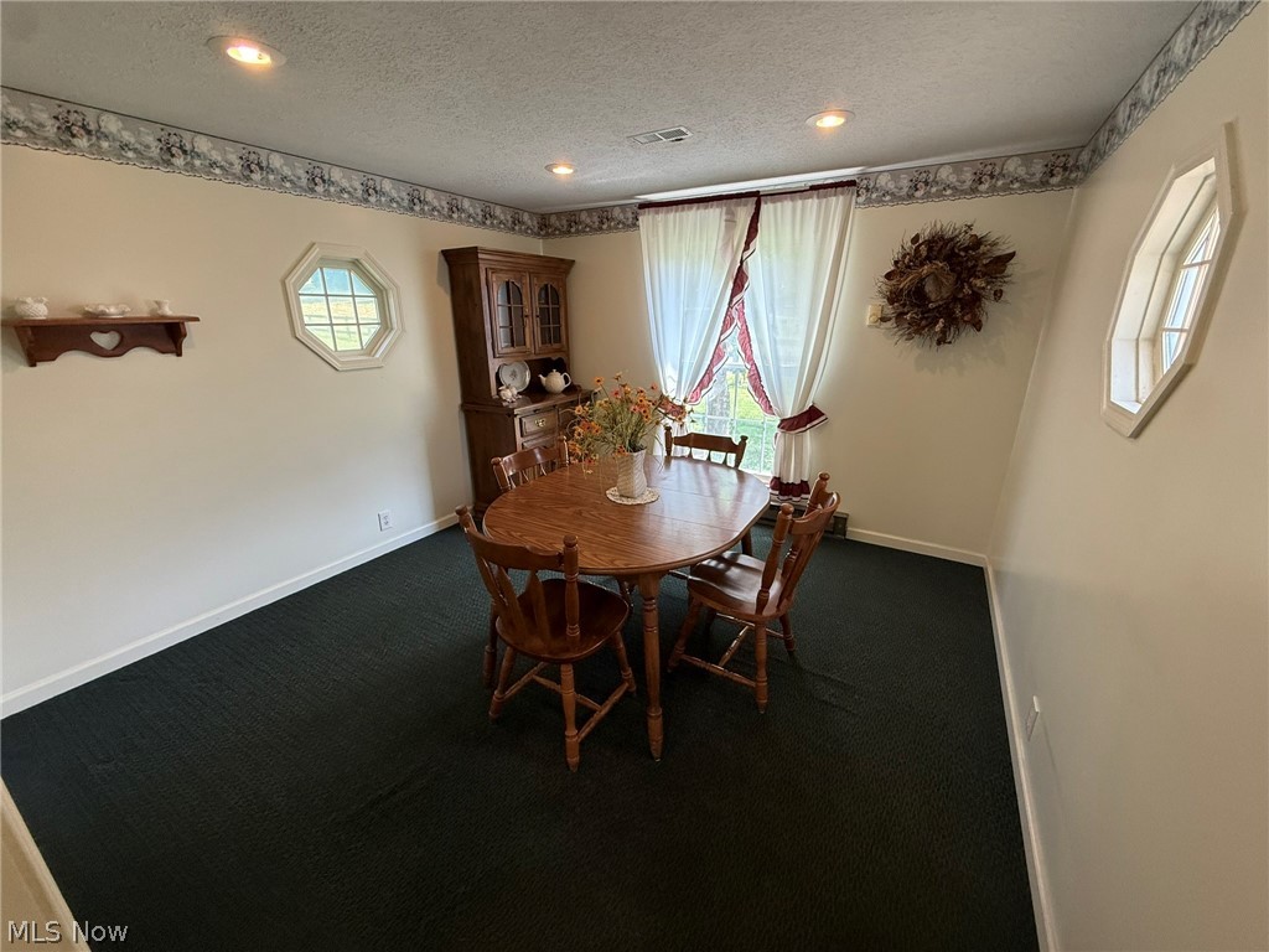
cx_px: 634
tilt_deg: -20.1
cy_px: 476
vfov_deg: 85.7
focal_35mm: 14
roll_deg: +0.4
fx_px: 513
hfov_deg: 102.1
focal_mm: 2.22
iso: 200
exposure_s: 1/120
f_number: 2.2
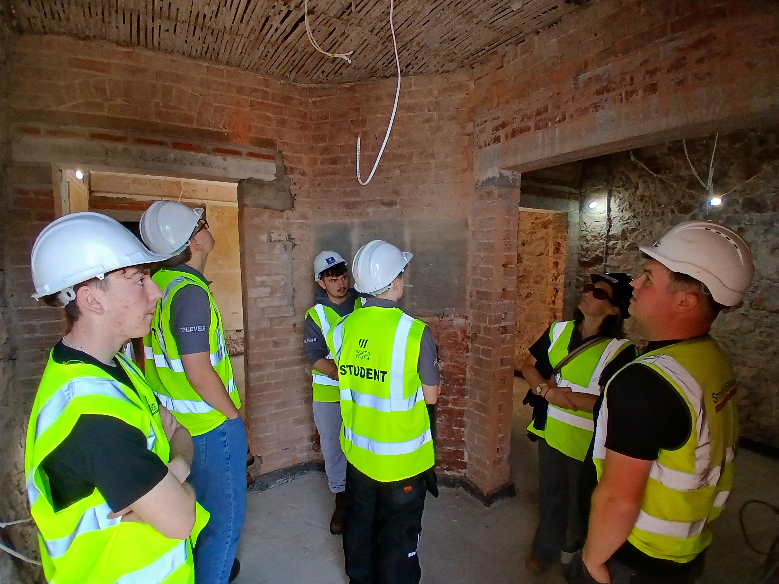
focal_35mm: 17
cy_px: 292
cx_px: 390
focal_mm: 1.4
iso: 80
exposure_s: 1/100
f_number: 2.2
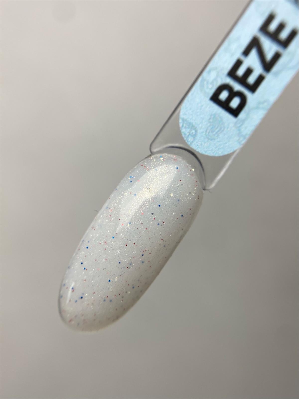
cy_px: 200
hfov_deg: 53.1
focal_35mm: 26
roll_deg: +4.8
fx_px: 299
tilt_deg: -24.1
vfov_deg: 67.3
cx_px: 150
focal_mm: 4.25
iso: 40
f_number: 1.8
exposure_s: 1/100
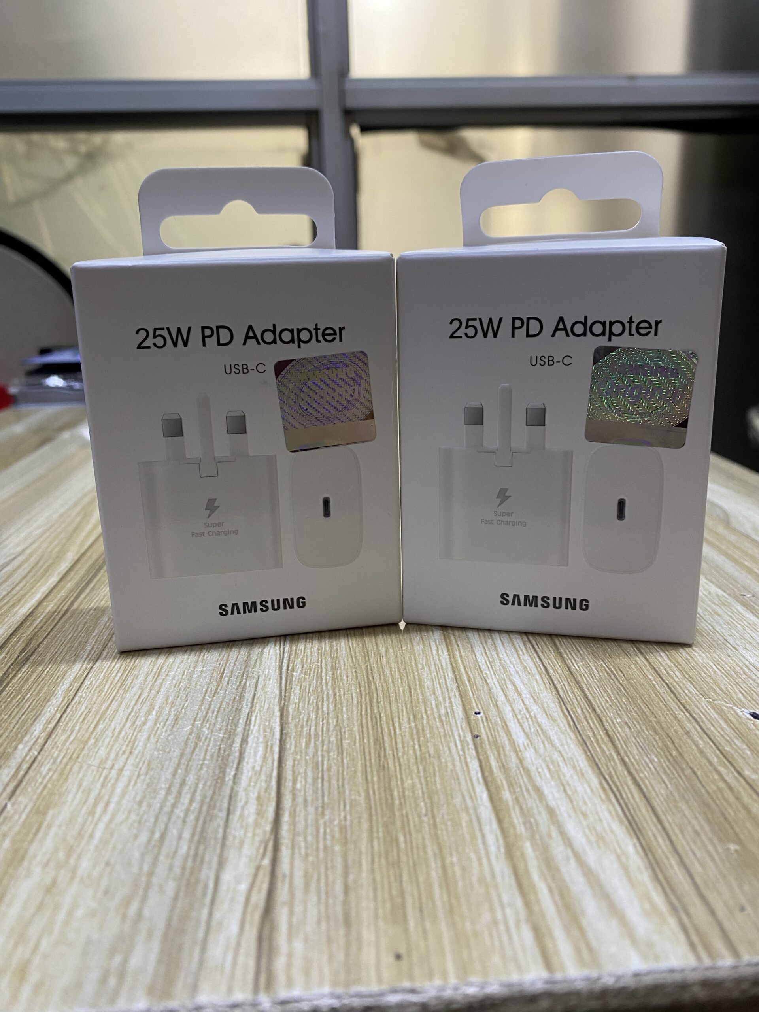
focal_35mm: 26
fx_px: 760
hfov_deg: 53.1
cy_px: 506
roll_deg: +1.9
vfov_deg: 67.3
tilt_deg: -16.3
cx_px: 380
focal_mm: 4.25
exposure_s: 1/50
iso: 80
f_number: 1.8
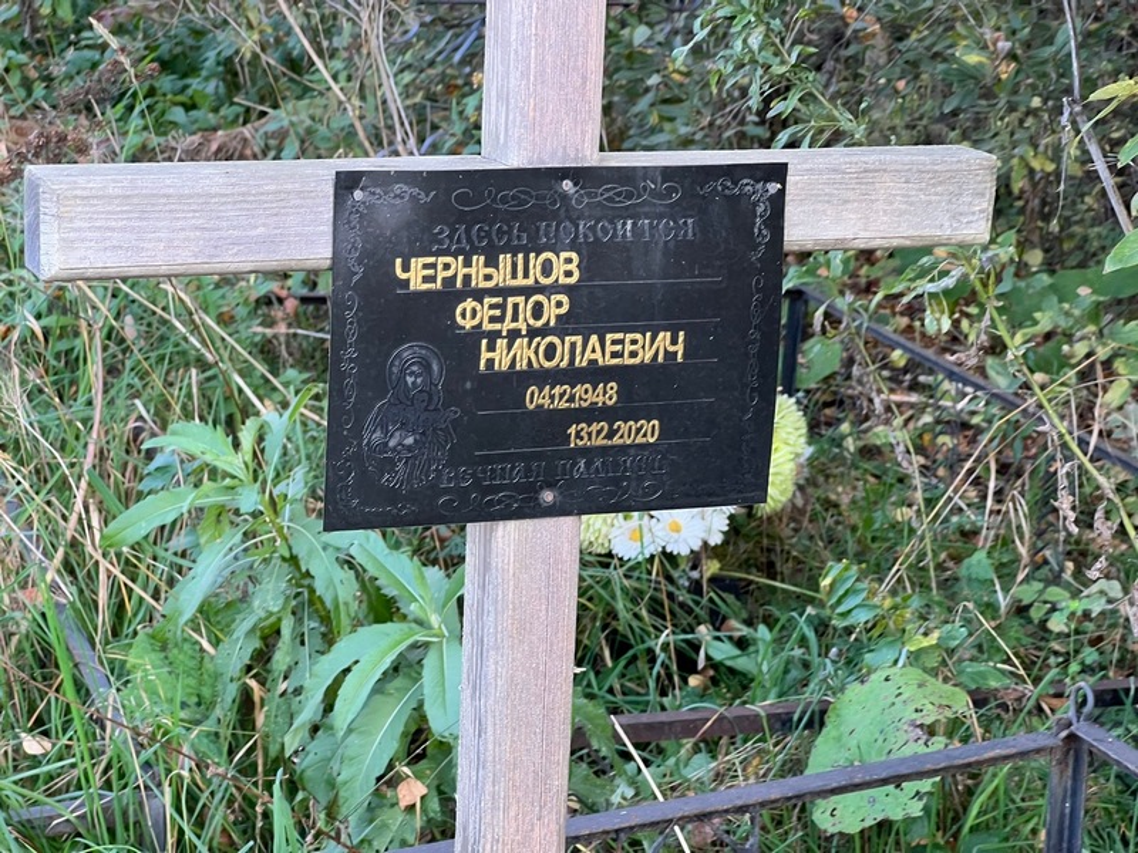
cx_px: 569
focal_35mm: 77
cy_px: 426
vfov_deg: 19.1
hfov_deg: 25.3
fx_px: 2531
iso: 100
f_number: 2.8
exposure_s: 1/99
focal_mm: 9
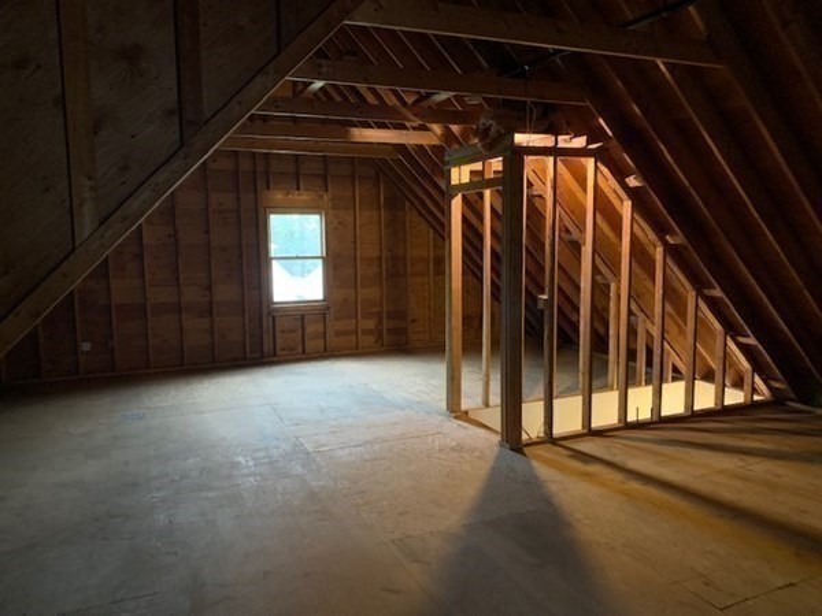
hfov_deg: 67.3
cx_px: 411
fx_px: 617
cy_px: 308
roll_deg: +0.7
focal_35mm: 26
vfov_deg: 53.1
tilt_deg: -6.8
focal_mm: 4.25
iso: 640
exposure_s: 1/30
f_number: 1.8
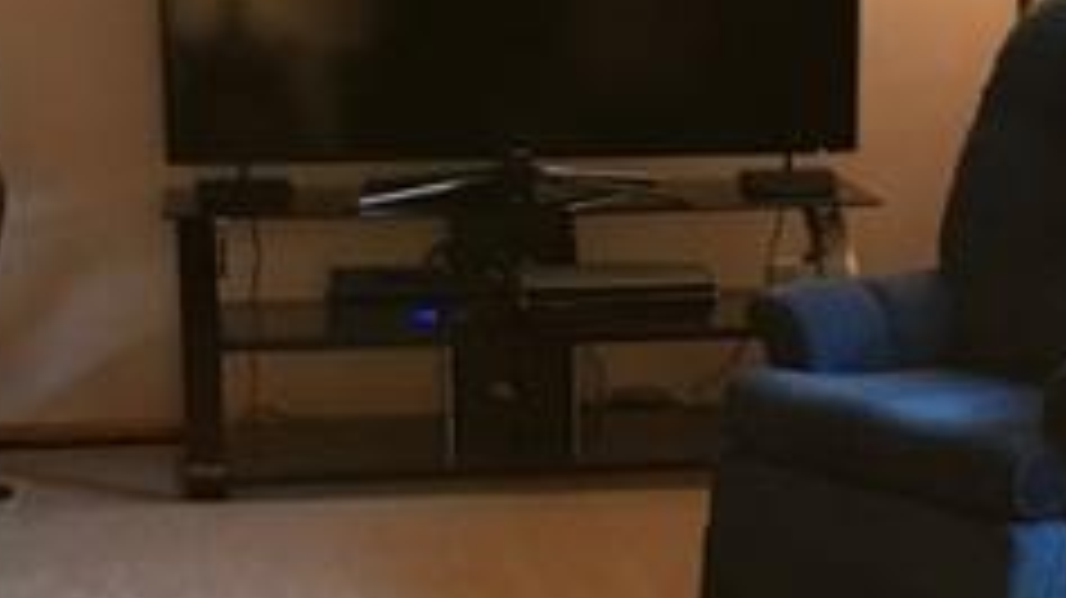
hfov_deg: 21.5
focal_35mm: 99
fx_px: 2797
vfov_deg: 12.2
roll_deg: +1.0
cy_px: 490
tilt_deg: -13.6
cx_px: 648
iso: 100
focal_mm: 3.99
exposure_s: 1/15
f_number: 1.8
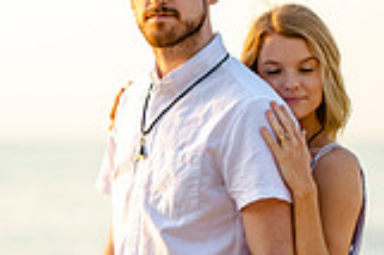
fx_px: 3804
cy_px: 298
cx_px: 145
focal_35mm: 357
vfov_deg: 3.8
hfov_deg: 5.8
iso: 125
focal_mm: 85
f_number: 1.8
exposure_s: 1/800
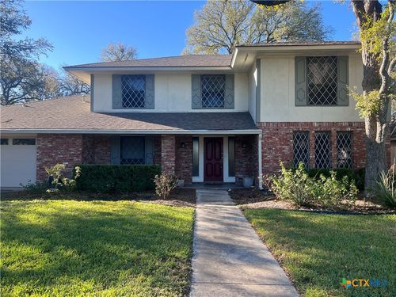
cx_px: 198
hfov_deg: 67.3
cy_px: 148
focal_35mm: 26
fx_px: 297
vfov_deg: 53.1
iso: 50
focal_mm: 5.7
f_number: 1.5
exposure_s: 1/567
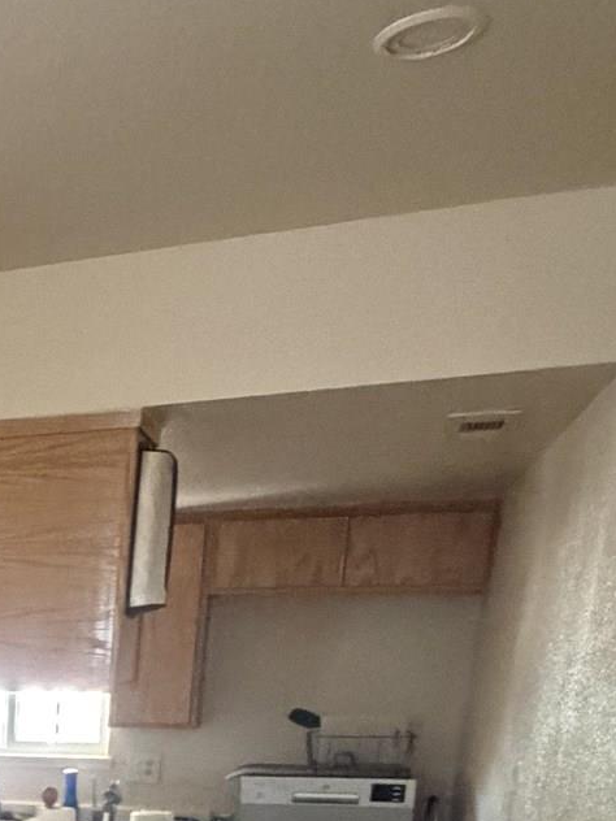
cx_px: -286
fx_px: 1210
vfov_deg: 32.2
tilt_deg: -12.5
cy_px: 941
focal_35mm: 51
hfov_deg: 23.4
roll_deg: -2.0
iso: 1250
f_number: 2.2
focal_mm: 2.22
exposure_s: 1/60
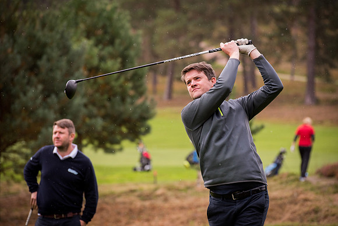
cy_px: 113
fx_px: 1878
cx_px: 169
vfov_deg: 6.9
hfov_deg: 10.3
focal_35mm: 200
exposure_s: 1/1250
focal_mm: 200
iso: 800
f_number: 5
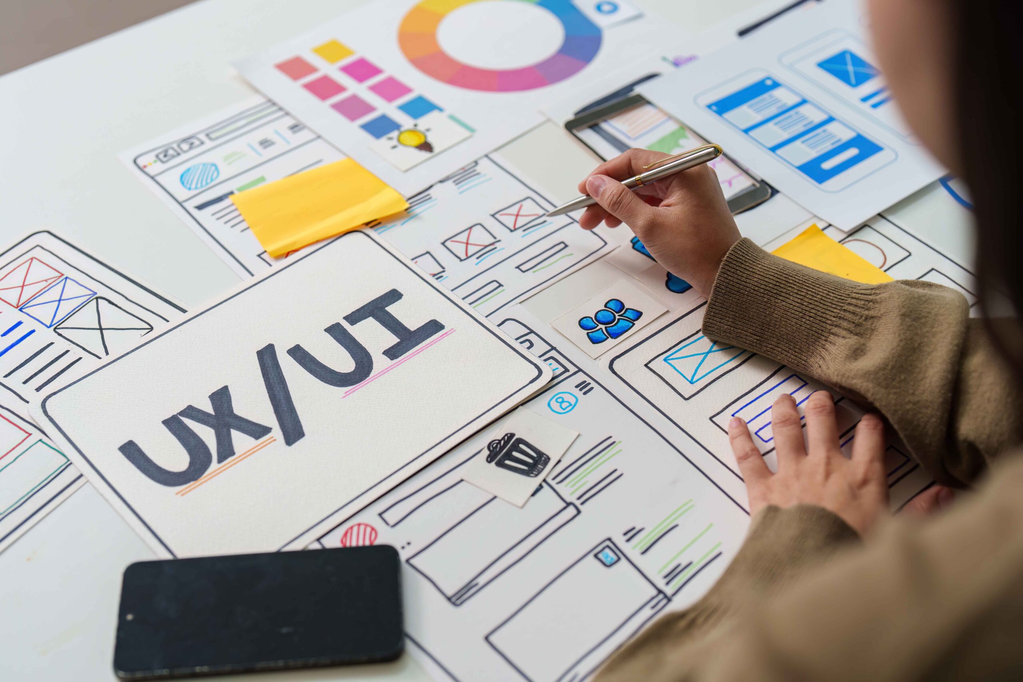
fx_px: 1421
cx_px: 512
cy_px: 341
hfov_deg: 39.6
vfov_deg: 27.0
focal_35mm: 50
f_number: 2.8
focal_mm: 50
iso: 1250
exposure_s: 1/250
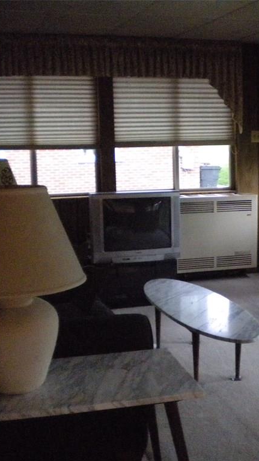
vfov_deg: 40.6
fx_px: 623
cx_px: 213
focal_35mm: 51
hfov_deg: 23.1
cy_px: 230
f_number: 3.1
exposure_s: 1/136
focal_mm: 6.3
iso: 975
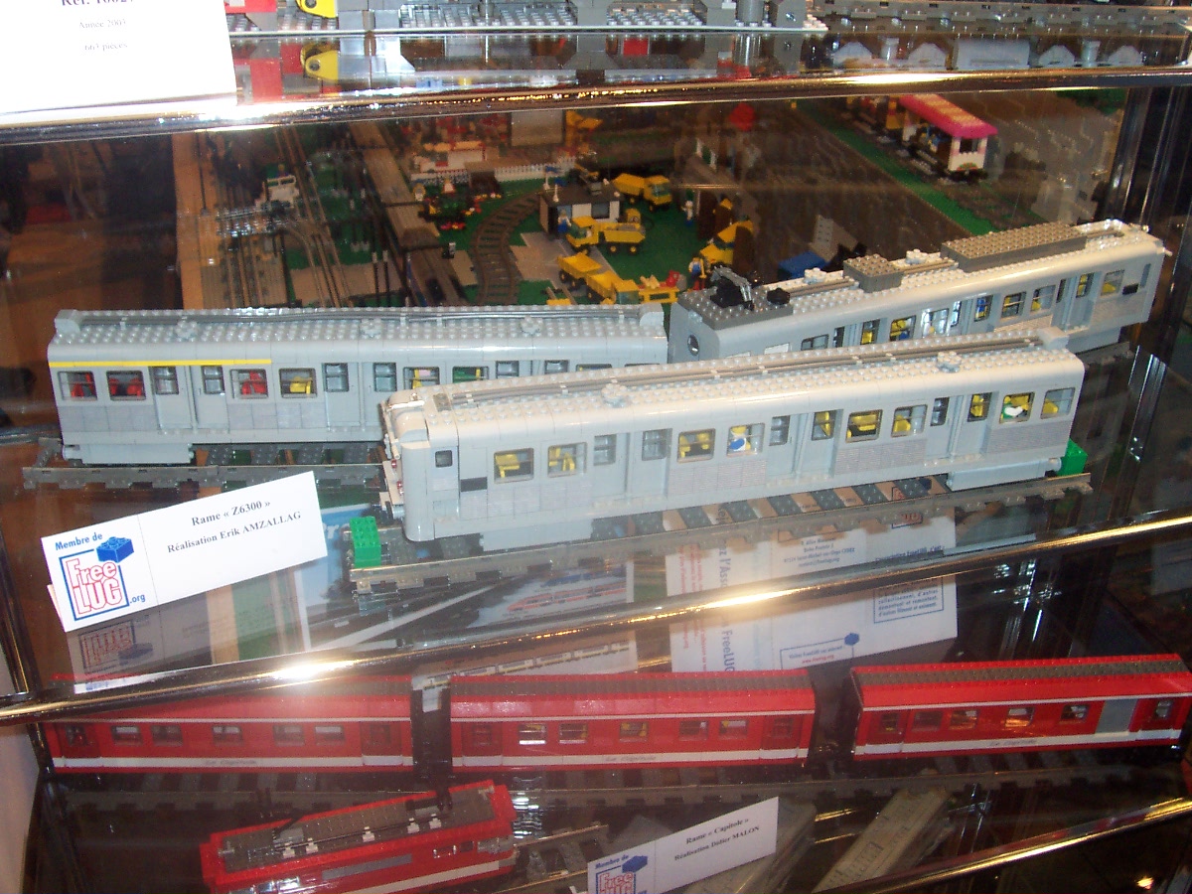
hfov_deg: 50.1
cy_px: 447
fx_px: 1274
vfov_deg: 38.7
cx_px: 596
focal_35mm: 37
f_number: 2.8
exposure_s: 1/60
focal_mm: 5.6
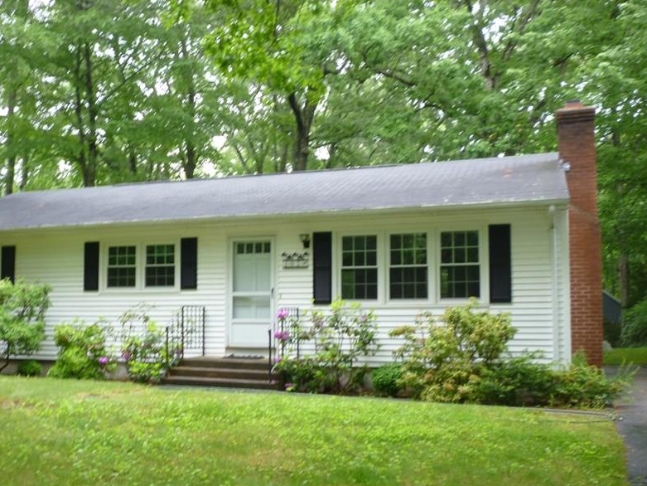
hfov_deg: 48.8
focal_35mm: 38
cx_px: 270
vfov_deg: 37.6
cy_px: 289
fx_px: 710
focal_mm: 5.2
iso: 125
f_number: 3.3
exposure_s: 1/30
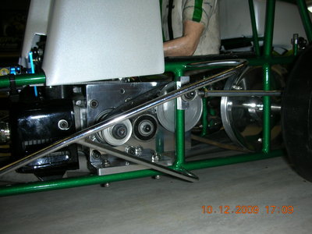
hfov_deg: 52.6
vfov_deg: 40.7
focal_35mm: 35
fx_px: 315
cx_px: 156
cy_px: 117
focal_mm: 5.8
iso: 50
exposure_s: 1/60.1
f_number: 3
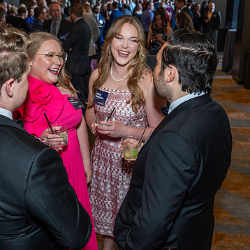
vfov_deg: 38.1
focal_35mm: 44
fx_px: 360
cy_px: 154
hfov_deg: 38.1
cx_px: 92
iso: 1600
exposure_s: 1/160
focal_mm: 24
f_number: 4
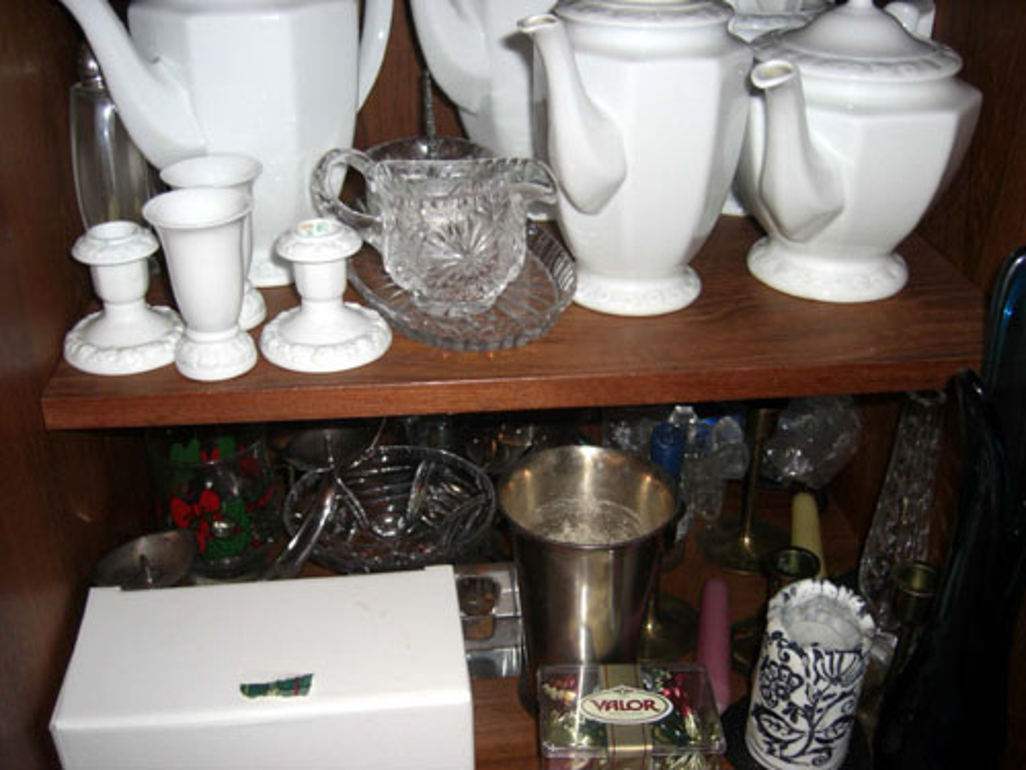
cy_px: 385
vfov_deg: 37.7
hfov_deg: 49.0
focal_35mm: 38
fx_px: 1126
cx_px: 513
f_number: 2.8
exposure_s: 1/60
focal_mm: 7.9
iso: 100
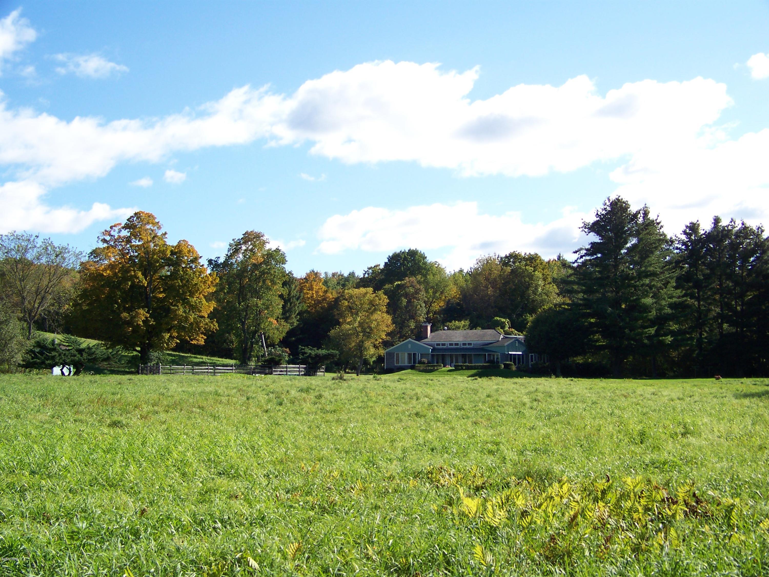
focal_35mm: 43
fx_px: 955
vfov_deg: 33.6
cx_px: 384
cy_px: 288
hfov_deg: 43.9
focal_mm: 6.75
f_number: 2.8
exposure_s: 1/640
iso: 64
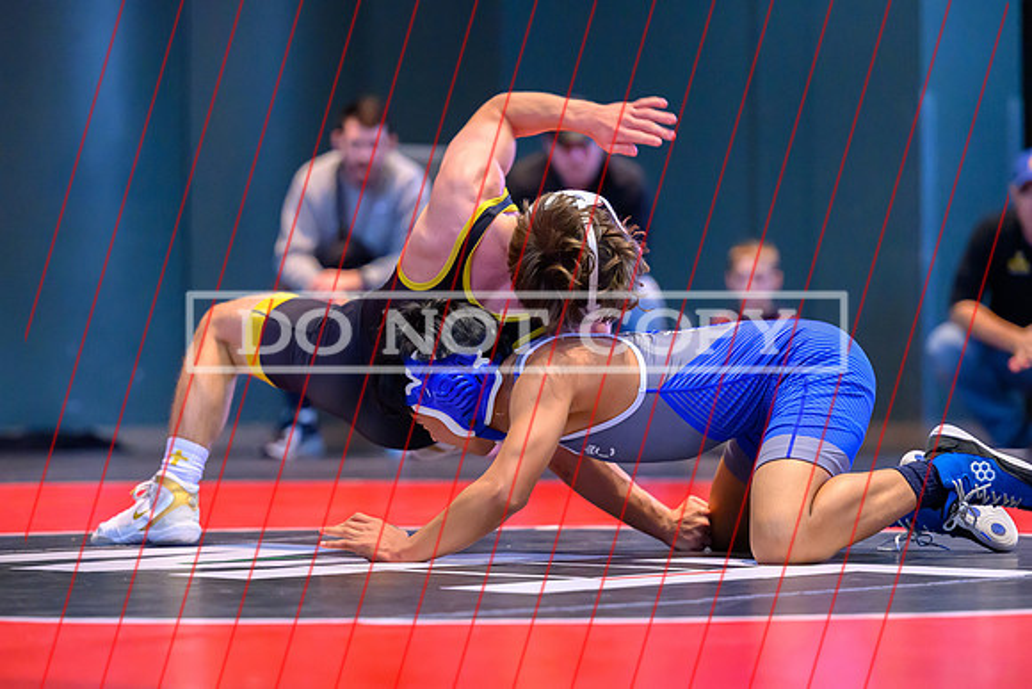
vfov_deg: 9.0
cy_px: 369
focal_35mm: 152
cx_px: 464
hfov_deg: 13.5
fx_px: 4369
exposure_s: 1/640
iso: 6400
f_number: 2.8
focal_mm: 125
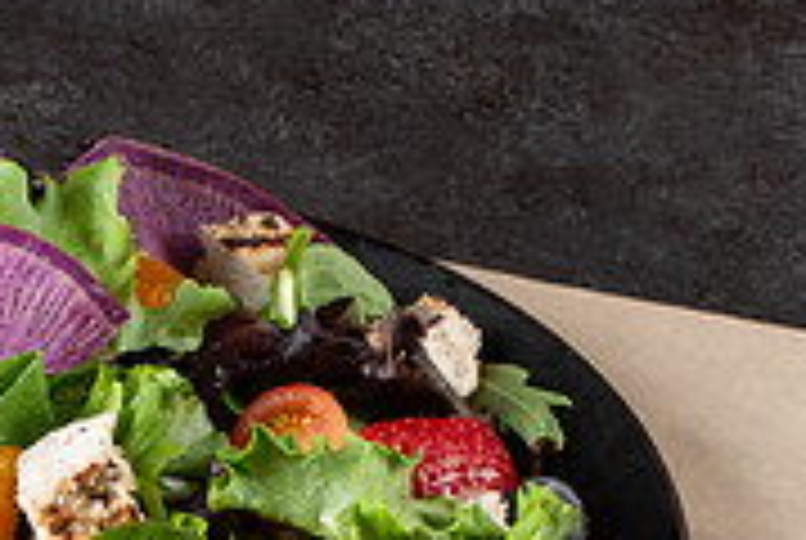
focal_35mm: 171
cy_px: 790
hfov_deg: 12.0
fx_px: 3835
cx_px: 297
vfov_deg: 7.9
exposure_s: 1/200
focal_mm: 50
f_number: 14
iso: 250
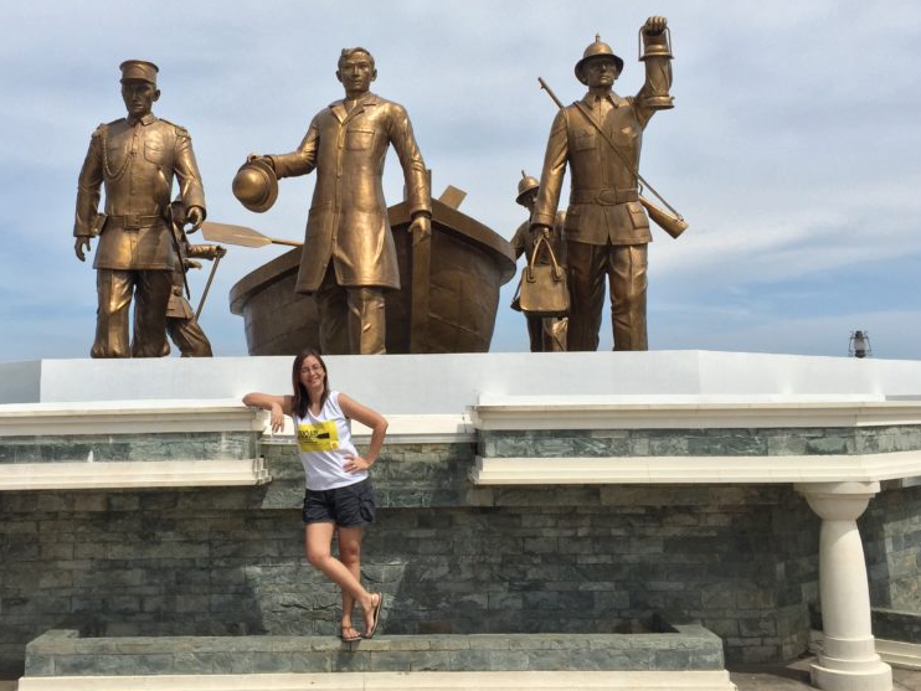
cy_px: 254
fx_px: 1065
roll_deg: -0.9
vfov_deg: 35.8
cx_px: 361
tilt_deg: +7.7
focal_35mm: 40
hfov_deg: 46.5
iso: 32
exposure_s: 1/3968
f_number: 2.2
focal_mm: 4.15
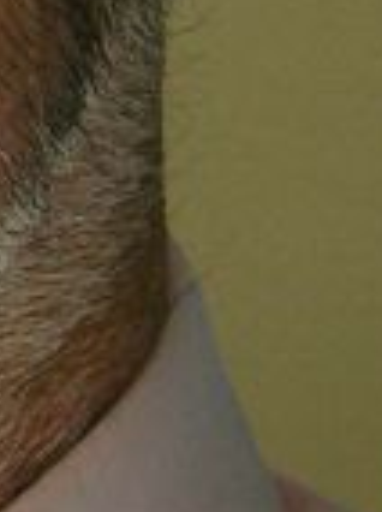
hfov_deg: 1.6
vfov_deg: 2.2
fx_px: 13327
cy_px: -2
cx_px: -259
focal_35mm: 903
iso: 100
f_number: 3.7
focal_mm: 29.5
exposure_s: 1/17.9
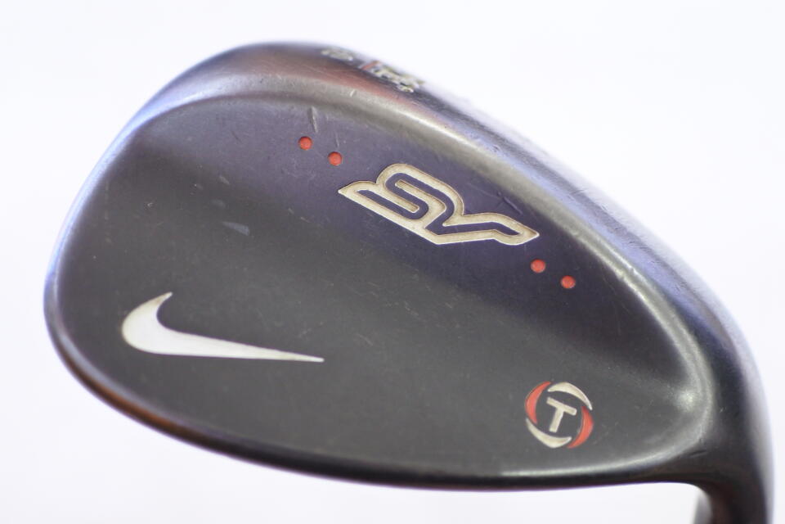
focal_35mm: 49
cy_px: 262
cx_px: 392
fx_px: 1068
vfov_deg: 27.5
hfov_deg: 40.3
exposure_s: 1/200
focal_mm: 18.5
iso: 800
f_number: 1.8
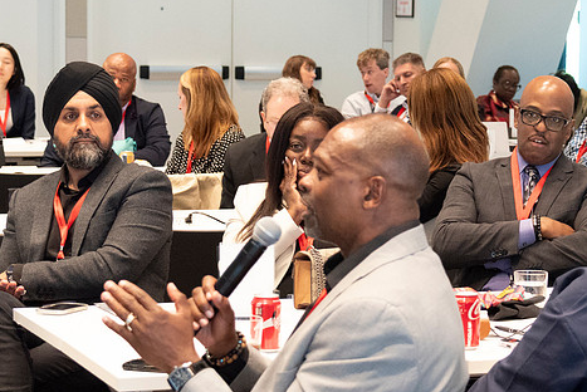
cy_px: 236
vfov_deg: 11.3
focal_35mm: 121
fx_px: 1974
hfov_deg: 16.9
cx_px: 334
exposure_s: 1/60
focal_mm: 60
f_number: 5.3
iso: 5000
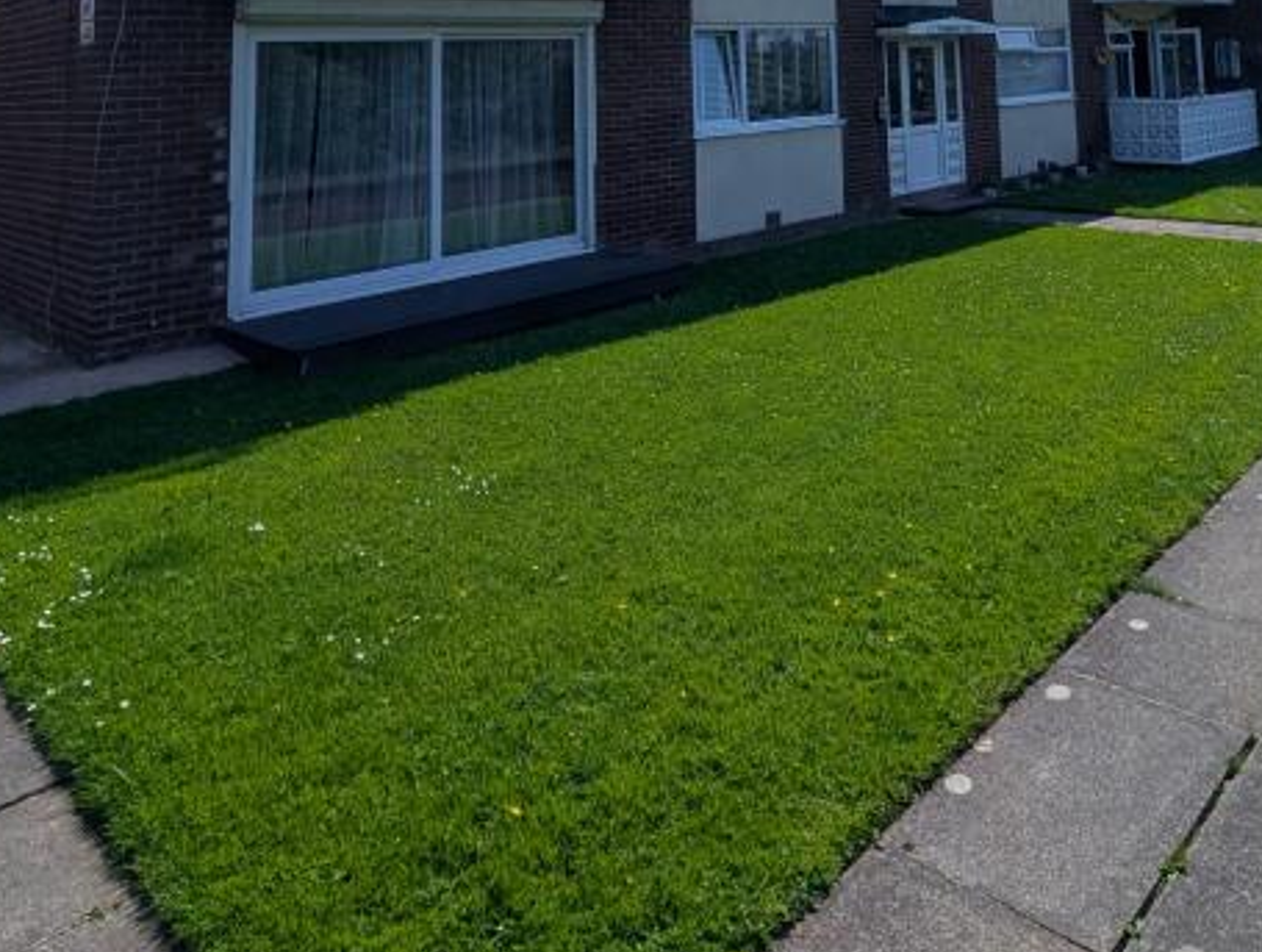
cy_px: -65
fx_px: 986
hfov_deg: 63.5
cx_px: 849
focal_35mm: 27
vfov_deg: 42.1
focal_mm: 2.02
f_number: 1.7
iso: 53
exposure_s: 1/8333
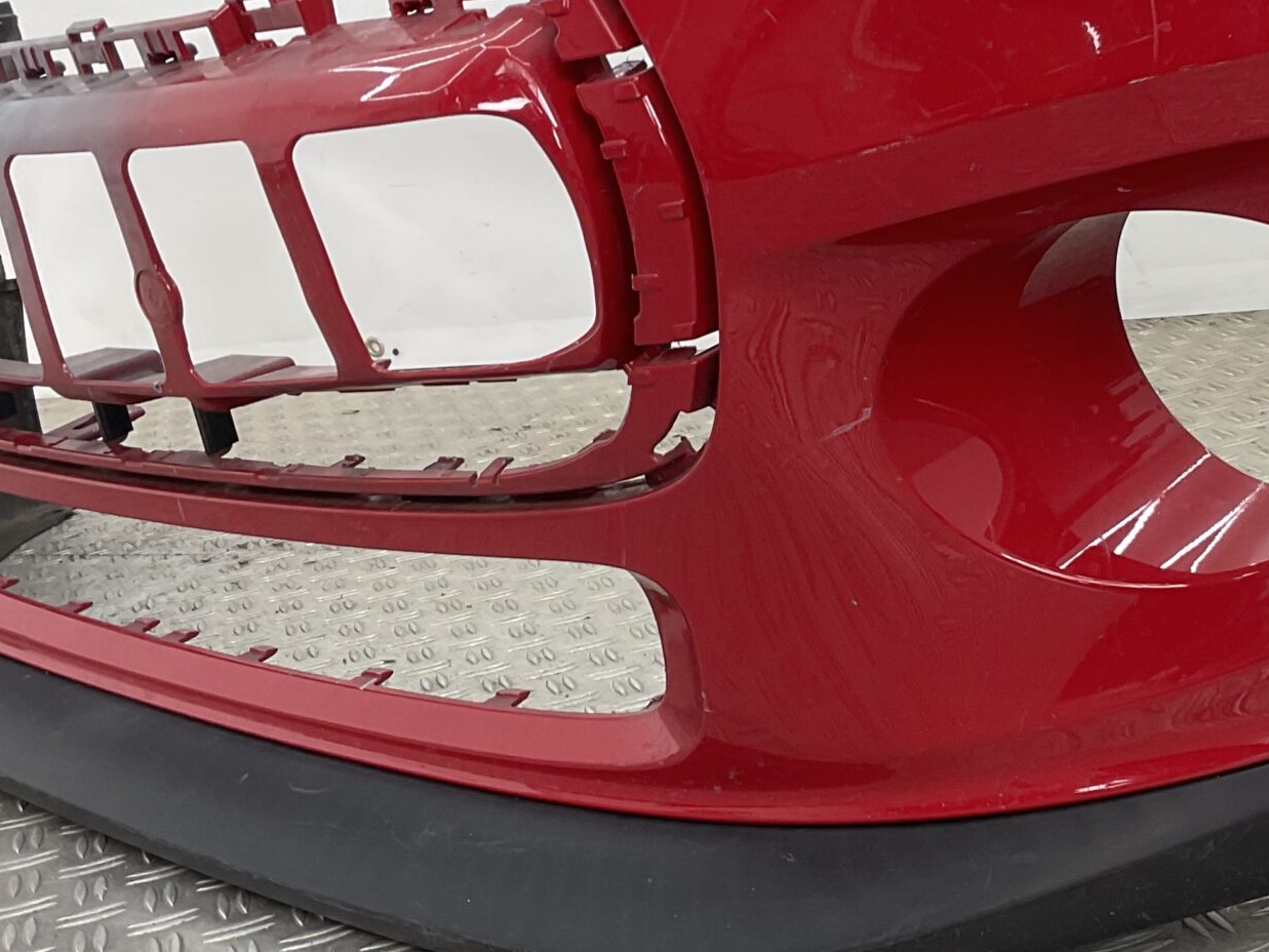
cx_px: 879
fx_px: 2200
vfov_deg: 24.3
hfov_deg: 31.8
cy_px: 323
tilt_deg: -12.1
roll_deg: +8.0
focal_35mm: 60
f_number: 1.8
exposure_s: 1/120
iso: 25
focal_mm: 3
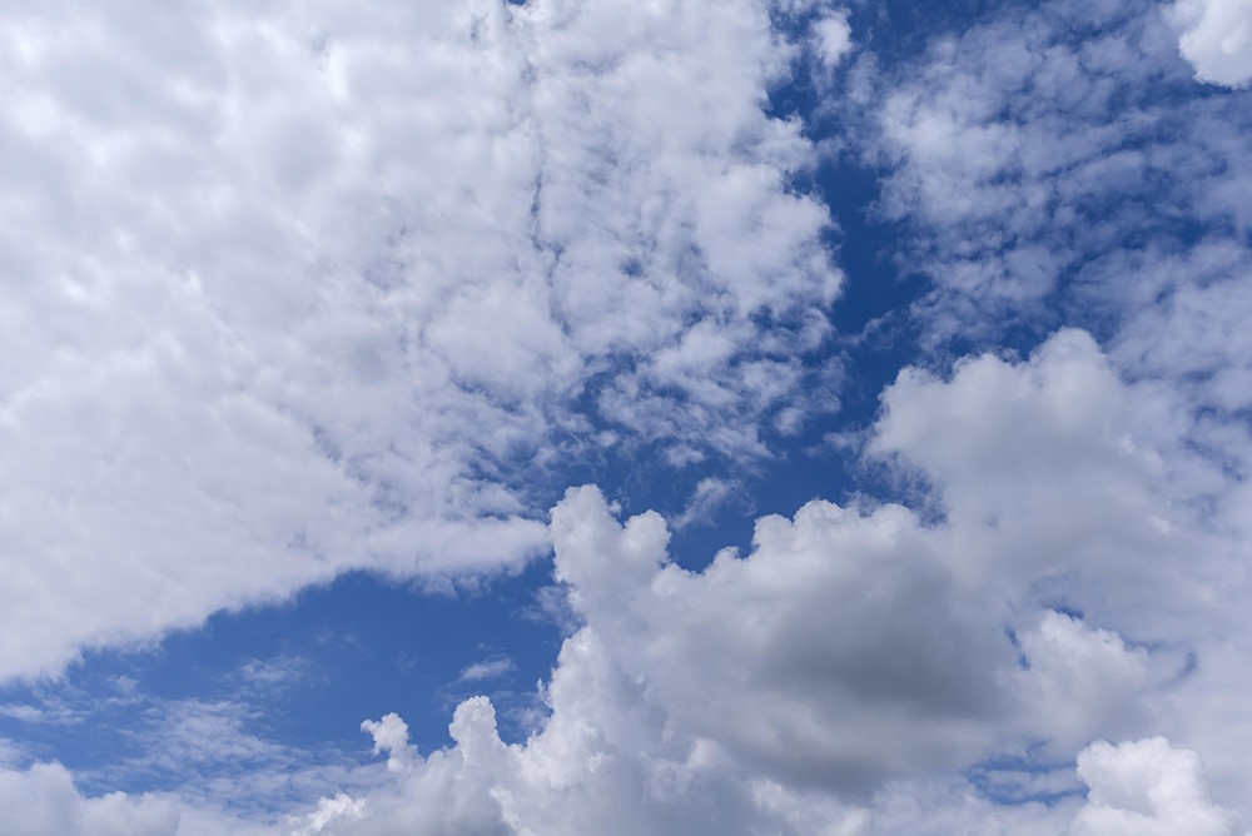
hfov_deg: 54.4
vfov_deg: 37.9
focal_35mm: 35
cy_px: 418
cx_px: 626
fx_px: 1218
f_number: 7.1
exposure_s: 1/2000
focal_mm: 35
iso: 200
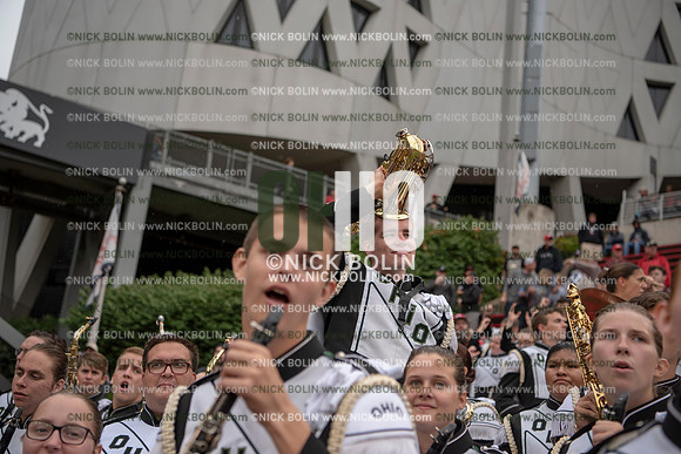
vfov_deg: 26.0
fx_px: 984
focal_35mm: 52
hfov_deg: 38.2
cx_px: 340
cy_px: 227
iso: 250
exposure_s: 1/800
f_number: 3.5
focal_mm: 52
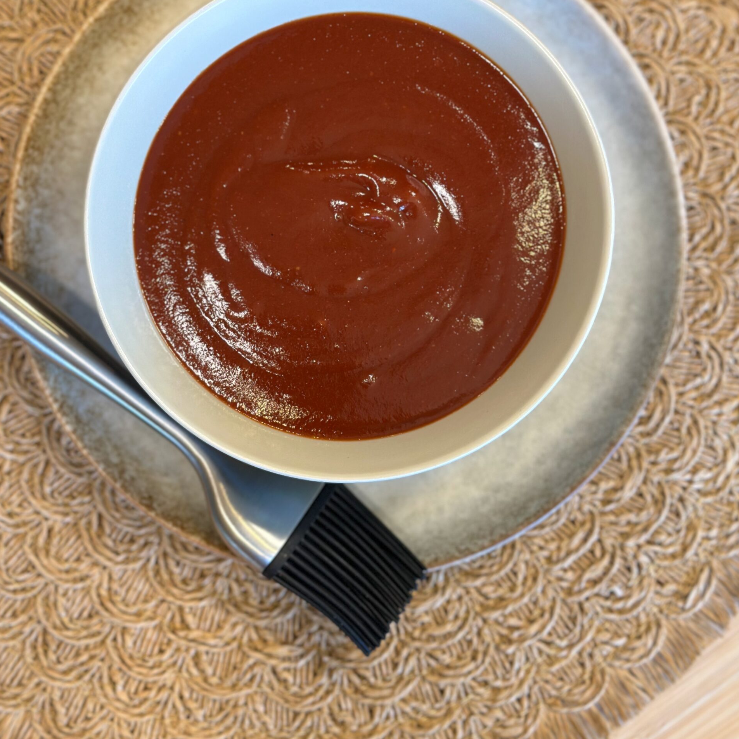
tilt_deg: -85.2
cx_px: 368
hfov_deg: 30.0
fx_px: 1377
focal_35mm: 57
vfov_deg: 29.9
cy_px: 278
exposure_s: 1/120
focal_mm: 6.86
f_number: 1.78
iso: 125
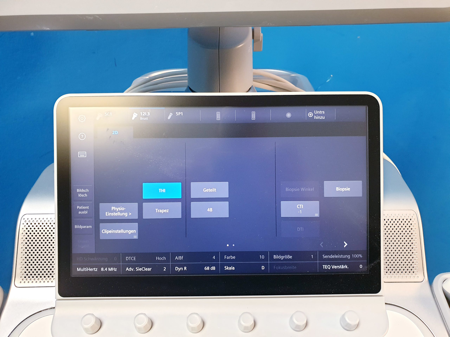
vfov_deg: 53.1
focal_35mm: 26
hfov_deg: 67.3
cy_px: 168
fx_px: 338
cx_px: 225
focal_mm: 4.3
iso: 250
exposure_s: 1/27
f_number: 2.4
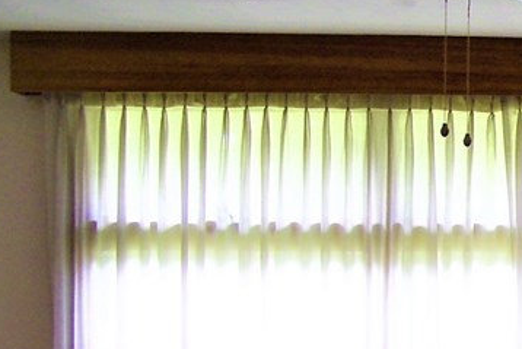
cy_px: 343
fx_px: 1552
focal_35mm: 107
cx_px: 658
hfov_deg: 18.0
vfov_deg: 12.7
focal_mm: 6
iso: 80
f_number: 2.7
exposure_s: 1/60
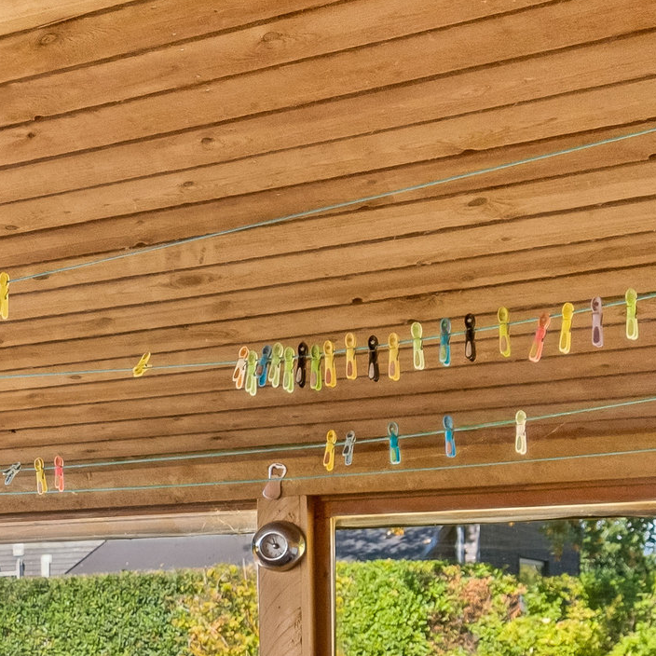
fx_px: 1629
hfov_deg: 19.0
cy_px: 674
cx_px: -417
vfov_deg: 21.8
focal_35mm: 76
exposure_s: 1/200
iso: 400
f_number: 6.3
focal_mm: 21
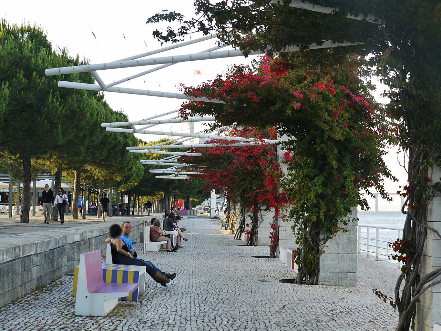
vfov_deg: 25.2
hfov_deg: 33.2
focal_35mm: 58
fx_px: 739
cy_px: 166
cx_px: 220
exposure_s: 1/50
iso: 160
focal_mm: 29
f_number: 5.2
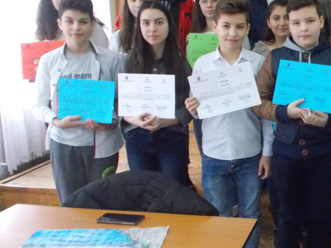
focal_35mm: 52
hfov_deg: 34.8
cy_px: 121
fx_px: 497
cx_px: 297
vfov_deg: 28.0
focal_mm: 4.6
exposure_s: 1/25
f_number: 3.2
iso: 800
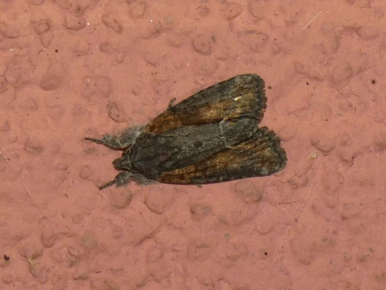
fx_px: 1829
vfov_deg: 9.1
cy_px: 145
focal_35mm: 164
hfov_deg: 12.0
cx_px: 193
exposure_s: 1/50
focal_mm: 29.5
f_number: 7.1
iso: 80
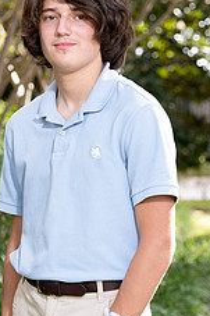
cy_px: 168
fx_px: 2086
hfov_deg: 5.8
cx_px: 65
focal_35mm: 238
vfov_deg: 8.7
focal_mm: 120
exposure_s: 1/160
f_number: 6.3
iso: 400
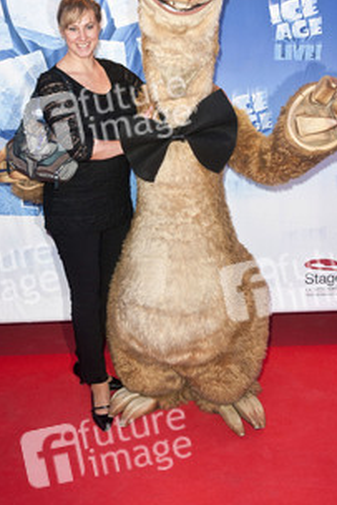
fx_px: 645
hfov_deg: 29.3
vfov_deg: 42.5
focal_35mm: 46
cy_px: 199
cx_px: 155
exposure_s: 1/160
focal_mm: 35
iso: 1600
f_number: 10
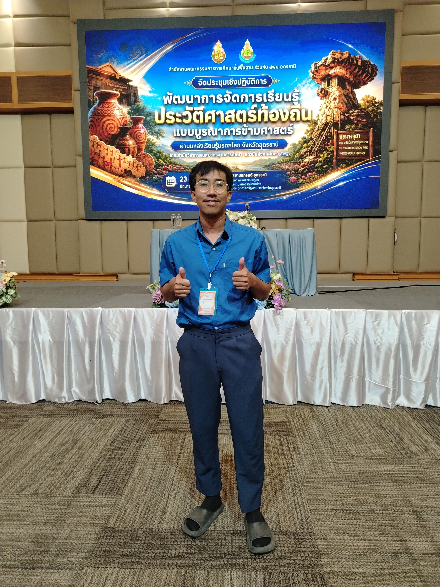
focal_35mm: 24
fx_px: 407
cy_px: 294
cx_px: 220
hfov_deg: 56.8
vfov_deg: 71.6
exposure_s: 1/100
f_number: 1.75
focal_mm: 5.25
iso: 1459
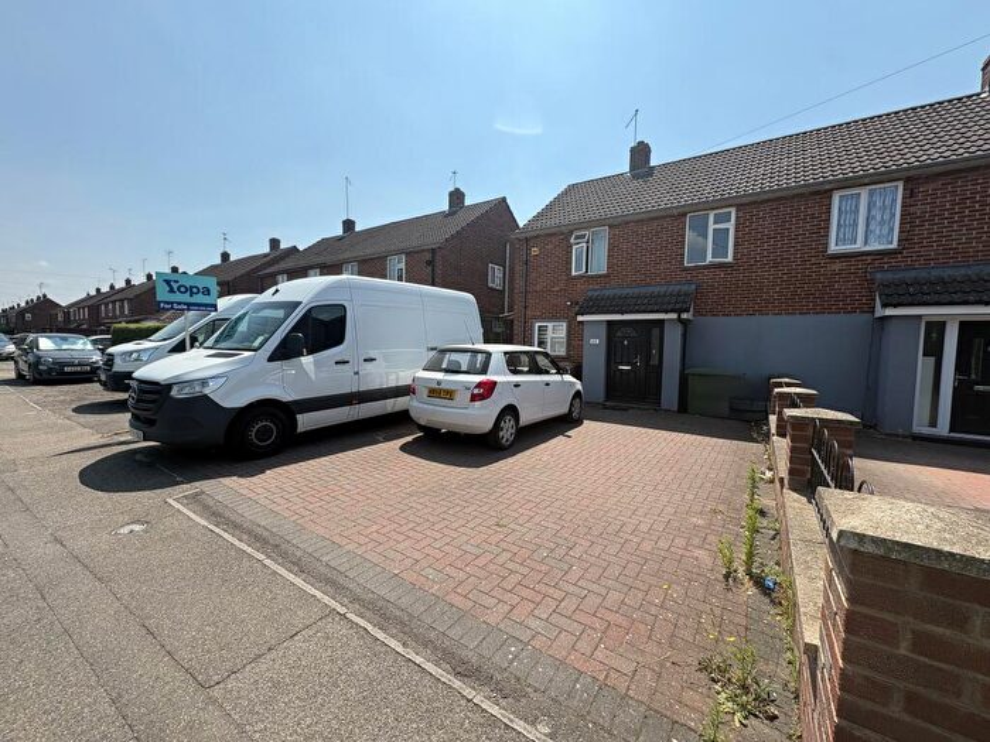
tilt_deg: -4.1
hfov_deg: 102.1
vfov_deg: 85.7
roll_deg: -1.1
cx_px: 495
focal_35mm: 14
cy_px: 371
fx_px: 400
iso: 50
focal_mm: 2.22
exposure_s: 1/1346
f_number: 2.2
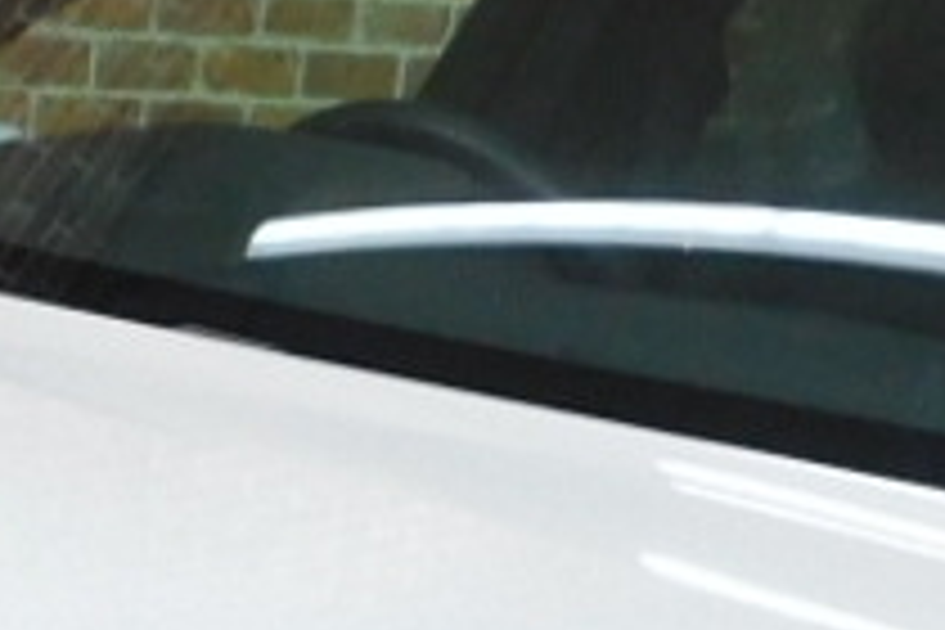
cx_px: 94
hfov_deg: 11.2
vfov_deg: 7.0
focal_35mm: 182
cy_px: 1611
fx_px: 4777
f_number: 3
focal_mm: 4
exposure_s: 1/30
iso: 140
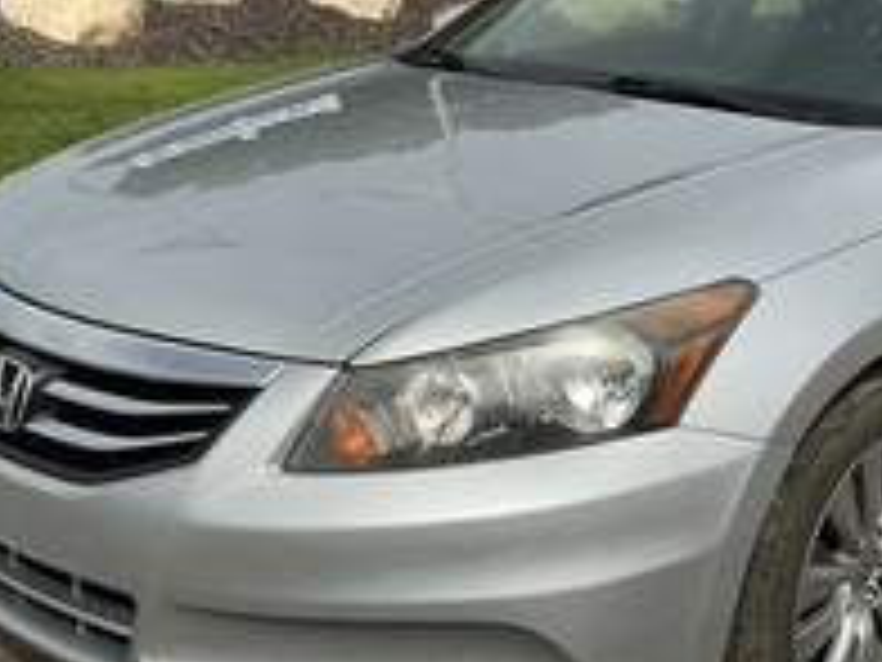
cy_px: 311
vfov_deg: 25.7
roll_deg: -2.7
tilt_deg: -15.4
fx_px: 1452
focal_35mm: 57
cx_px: 644
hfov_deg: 33.2
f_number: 1.8
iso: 25
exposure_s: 1/2801
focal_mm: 3
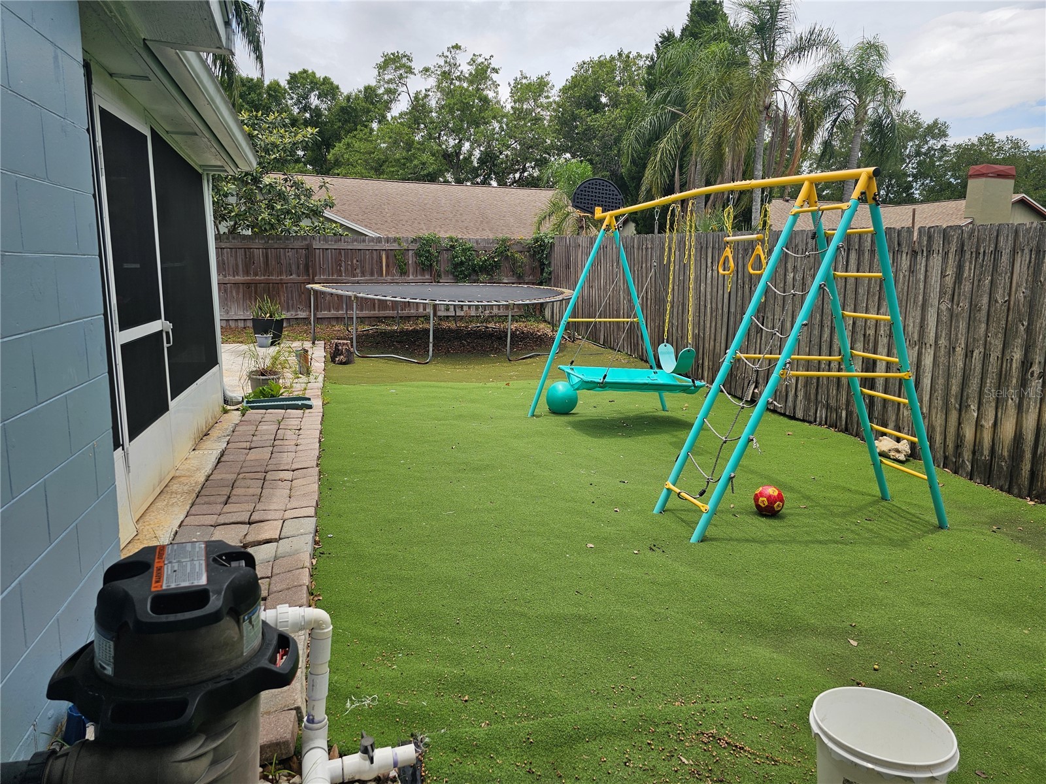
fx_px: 695
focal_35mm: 23
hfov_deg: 73.9
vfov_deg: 58.9
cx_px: 523
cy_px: 392
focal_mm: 6.3
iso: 10
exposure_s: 1/628
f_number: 1.7
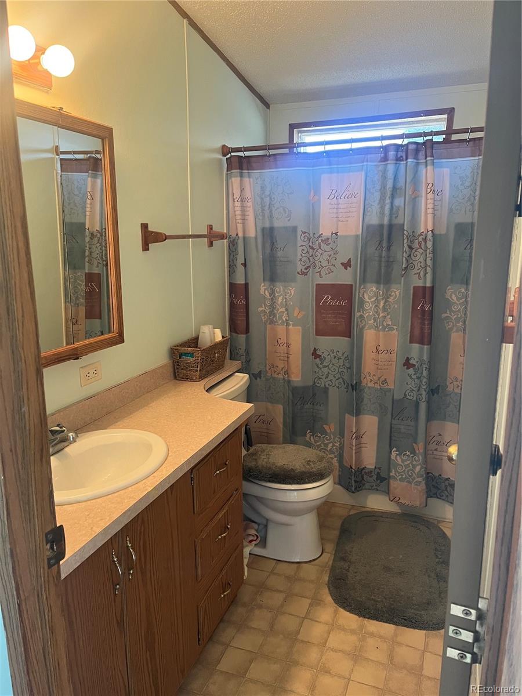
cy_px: 348
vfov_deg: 67.3
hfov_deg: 53.1
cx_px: 261
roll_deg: +1.2
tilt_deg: -12.7
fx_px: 523
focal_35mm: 26
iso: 200
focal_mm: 5.1
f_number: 1.6
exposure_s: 1/60
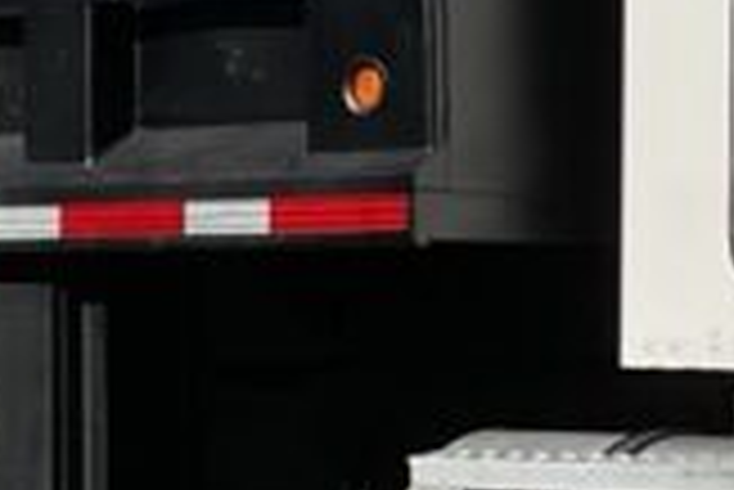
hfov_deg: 10.8
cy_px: 301
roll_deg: -0.7
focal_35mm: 189
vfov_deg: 7.3
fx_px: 3857
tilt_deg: +0.7
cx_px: 684
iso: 16
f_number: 1.8
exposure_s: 1/3534
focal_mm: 3
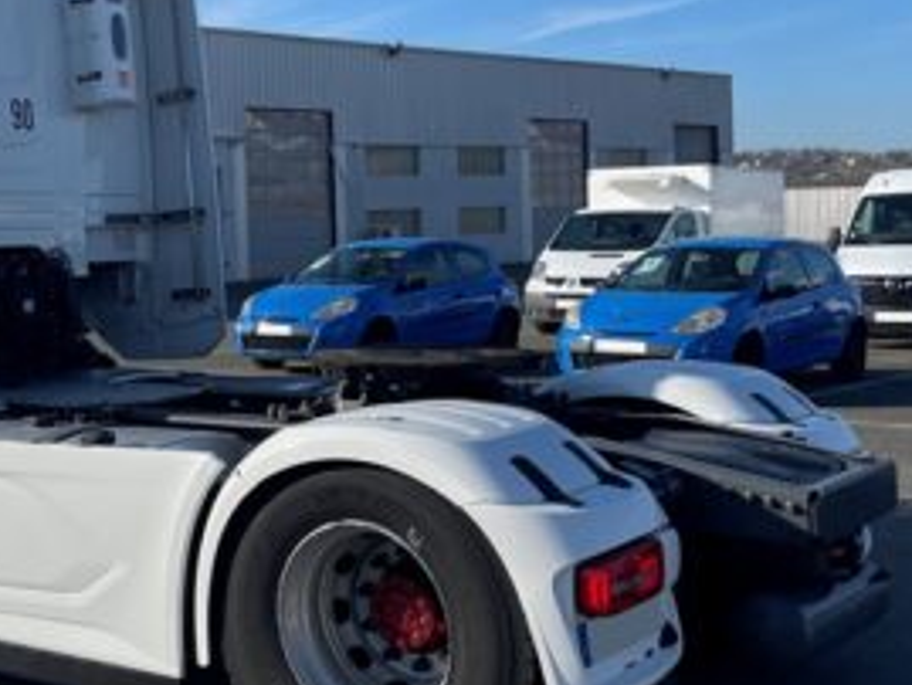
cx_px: 176
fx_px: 1529
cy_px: 237
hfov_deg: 32.3
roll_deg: +3.6
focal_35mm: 58
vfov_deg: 25.1
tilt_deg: +2.6
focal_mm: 4.2
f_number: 1.6
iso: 32
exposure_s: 1/4292
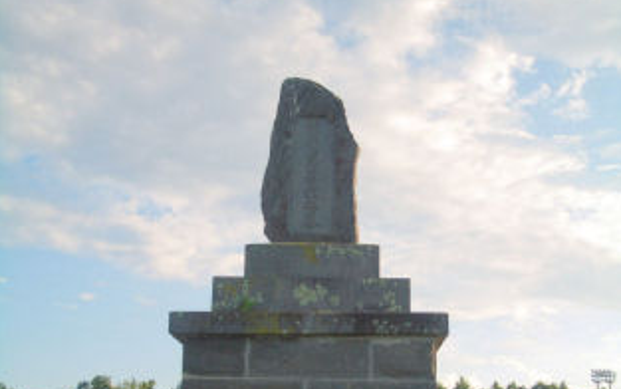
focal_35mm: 50
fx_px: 847
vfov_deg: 25.2
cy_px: 343
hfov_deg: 40.3
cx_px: 312
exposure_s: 1/800
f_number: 2.6
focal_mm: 5.8
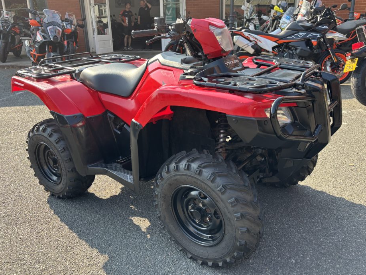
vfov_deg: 48.2
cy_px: 131
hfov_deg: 61.6
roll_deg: +1.6
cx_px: 183
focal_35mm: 29
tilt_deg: -19.4
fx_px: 307
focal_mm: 5.96
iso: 50
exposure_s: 1/473
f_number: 1.6
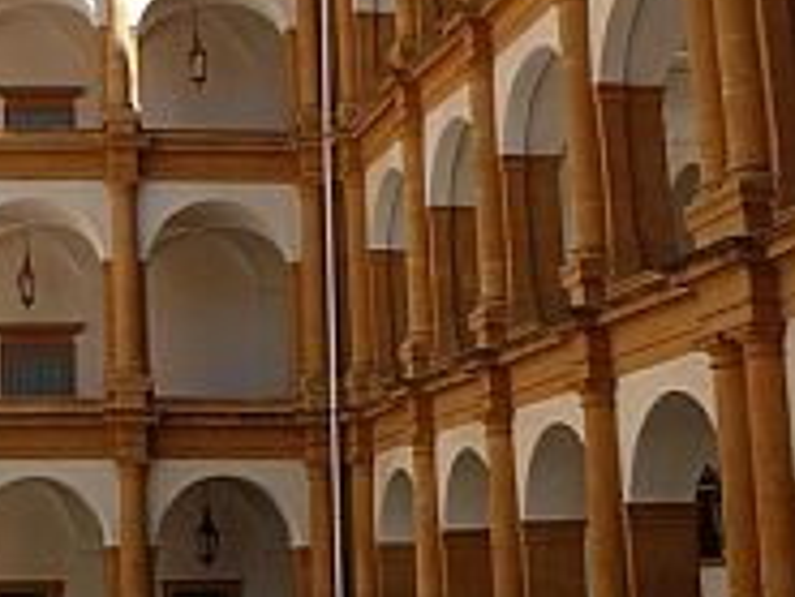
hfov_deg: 21.3
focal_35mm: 85
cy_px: 174
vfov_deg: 17.3
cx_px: -168
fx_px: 1953
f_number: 5.6
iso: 100
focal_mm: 7.4
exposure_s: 1/250
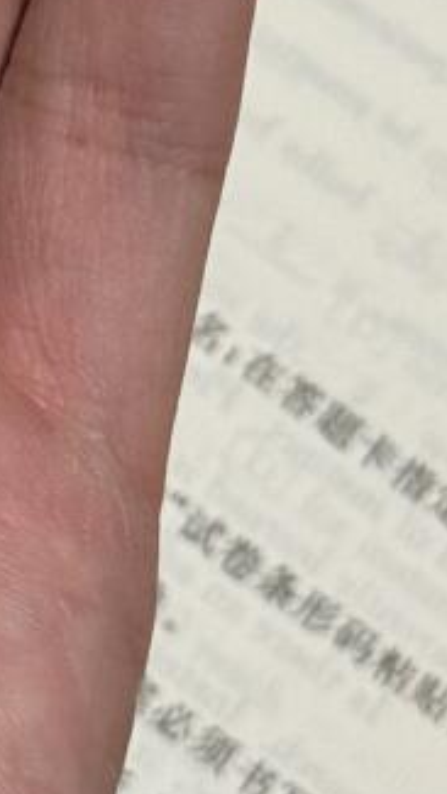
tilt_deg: -64.5
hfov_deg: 5.2
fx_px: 4885
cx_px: -181
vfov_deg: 9.2
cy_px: -73
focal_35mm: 232
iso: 80
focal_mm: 6.76
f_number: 1.78
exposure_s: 1/47
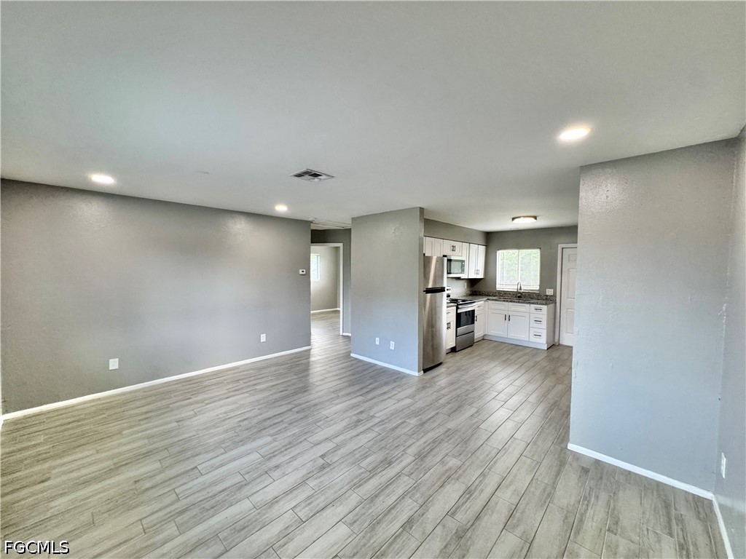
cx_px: 373
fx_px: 302
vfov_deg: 85.7
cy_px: 280
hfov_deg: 102.1
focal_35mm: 14
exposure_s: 1/120
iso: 250
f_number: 2.2
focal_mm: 2.22
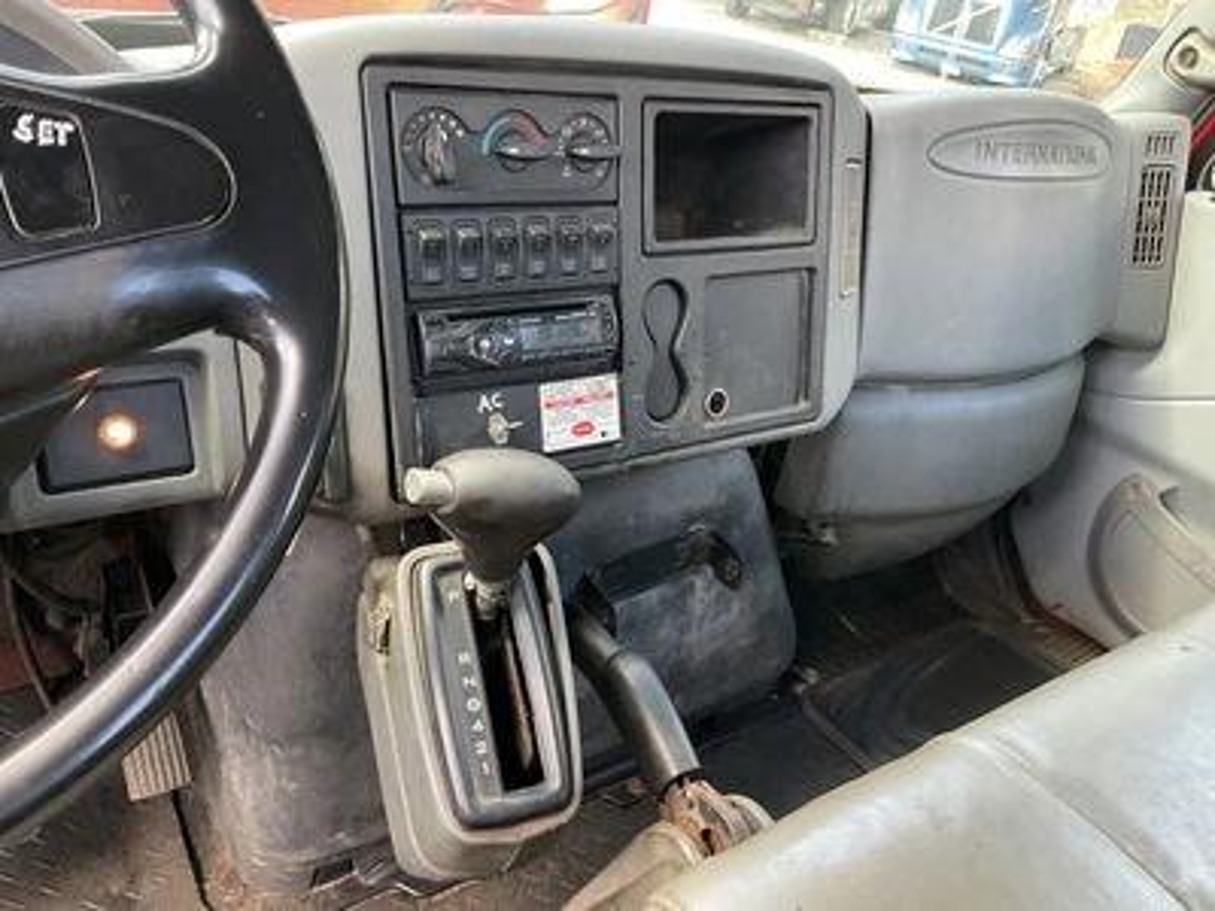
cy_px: 456
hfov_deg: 61.7
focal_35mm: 29
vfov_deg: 48.2
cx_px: 608
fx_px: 1018
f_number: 1.8
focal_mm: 3
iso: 100
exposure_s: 1/60
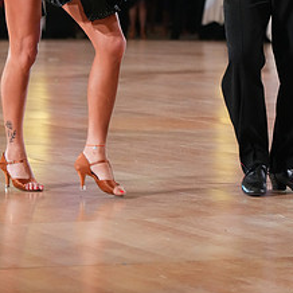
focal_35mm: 213
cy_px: -85
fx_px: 2040
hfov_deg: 8.2
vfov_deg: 8.1
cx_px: 182
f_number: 4
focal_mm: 94
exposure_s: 1/500
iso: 4000
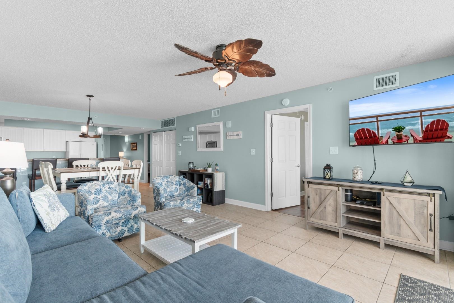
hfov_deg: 96.7
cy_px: 152
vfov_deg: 73.7
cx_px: 227
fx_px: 202
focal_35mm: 16
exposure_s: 1/3
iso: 100
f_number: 4.8
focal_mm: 11
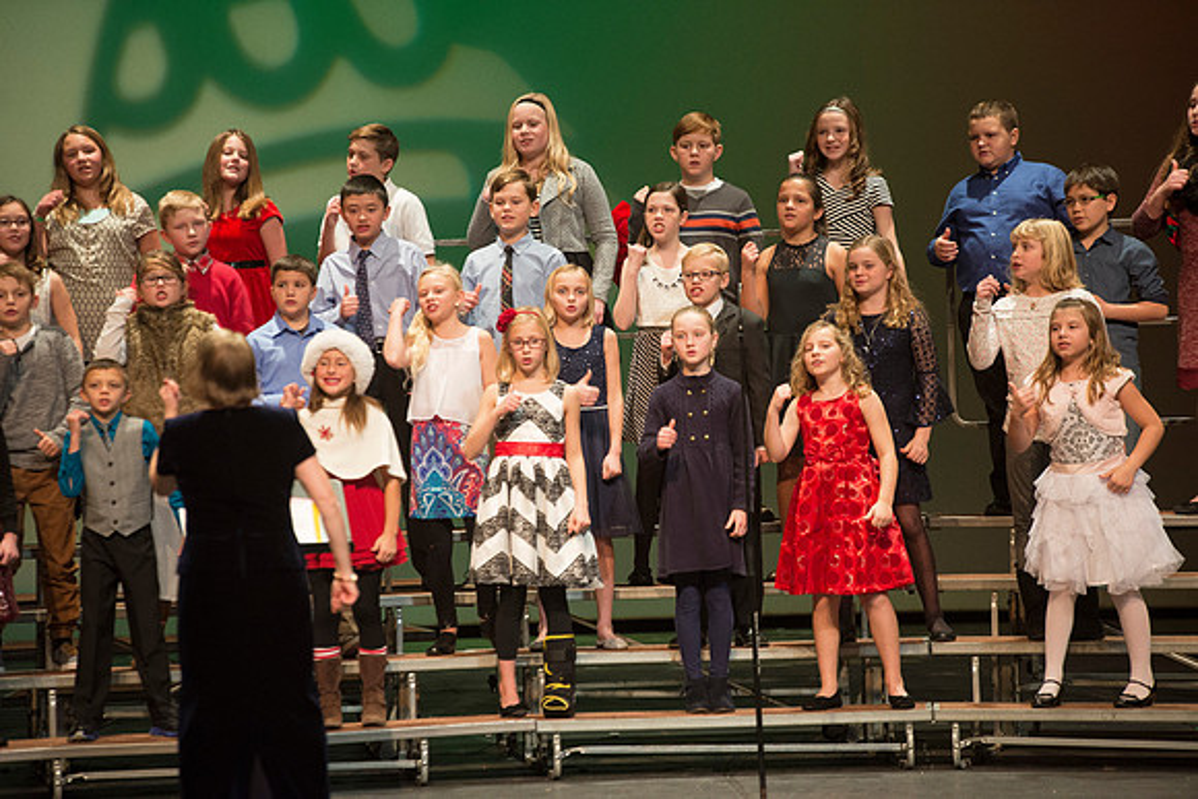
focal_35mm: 200
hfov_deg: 10.3
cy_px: 400
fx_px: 6657
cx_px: 599
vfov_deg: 6.9
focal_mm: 200
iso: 2500
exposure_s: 1/250
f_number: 2.8
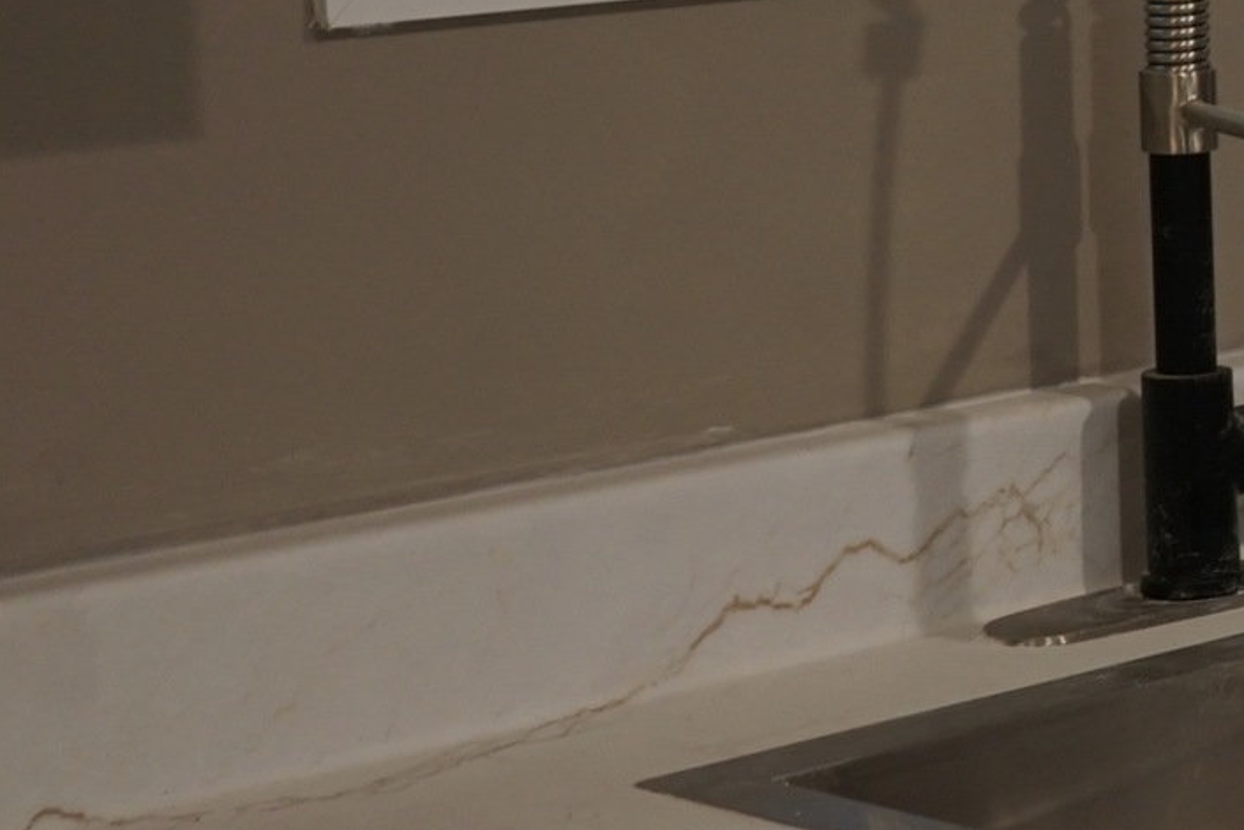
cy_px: 162
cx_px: 2167
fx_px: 4665
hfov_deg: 13.7
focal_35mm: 135
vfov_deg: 10.1
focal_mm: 31
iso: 400
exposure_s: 1/50
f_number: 4
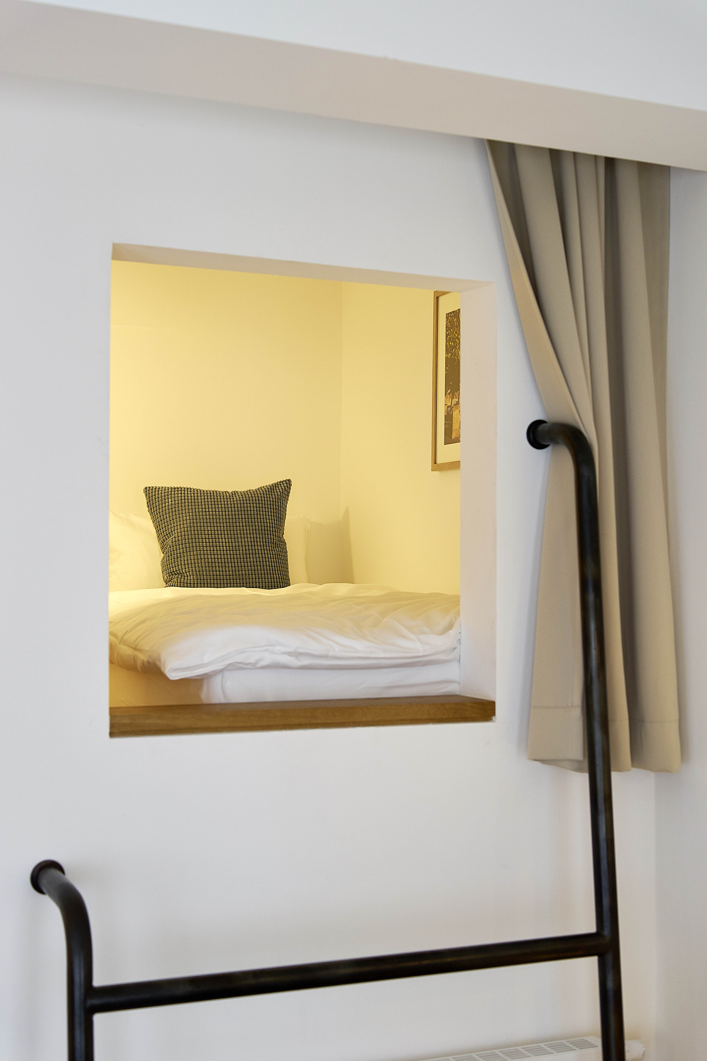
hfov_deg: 27.0
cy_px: 530
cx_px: 354
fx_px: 1473
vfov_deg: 39.6
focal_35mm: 50
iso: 400
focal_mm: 50
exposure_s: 1/60
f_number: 4
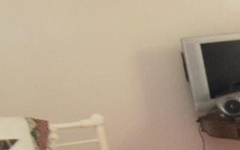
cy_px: 136
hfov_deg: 16.8
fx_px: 595
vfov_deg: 14.2
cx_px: 486
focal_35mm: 91
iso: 3200
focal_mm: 10
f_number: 3.5
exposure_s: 1/60
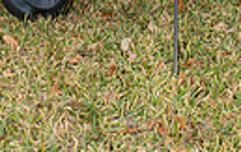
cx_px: 204
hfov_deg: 14.6
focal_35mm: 142
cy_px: -238
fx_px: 934
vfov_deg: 8.3
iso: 250
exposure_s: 1/250
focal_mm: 40
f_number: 7.1
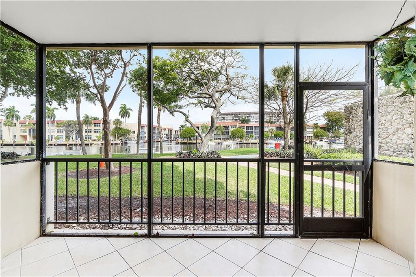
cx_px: 208
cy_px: 138
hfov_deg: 100.4
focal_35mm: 15
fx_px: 173
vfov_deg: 77.3
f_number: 11
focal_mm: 10
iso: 100
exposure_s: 1/80
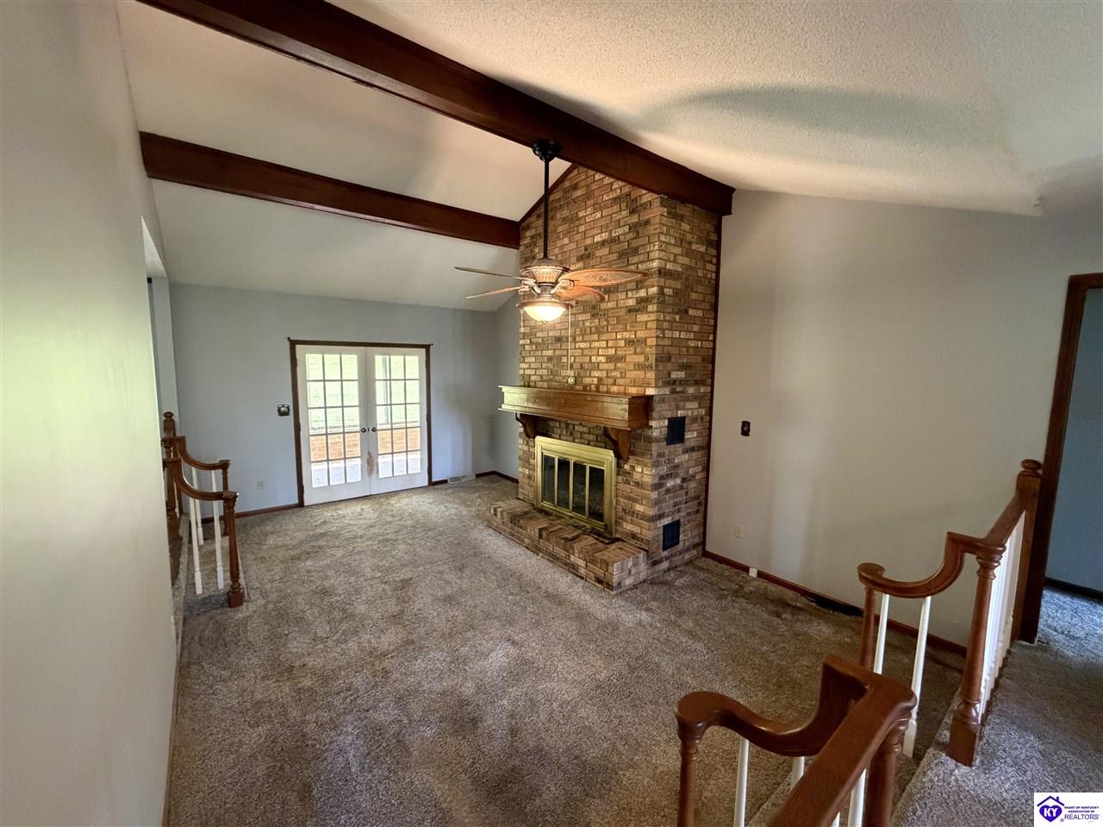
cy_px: 414
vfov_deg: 85.6
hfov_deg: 102.1
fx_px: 446
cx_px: 552
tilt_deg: -6.3
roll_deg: -0.8
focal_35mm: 14
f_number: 2.2
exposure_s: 1/60
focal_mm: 2.22
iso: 800
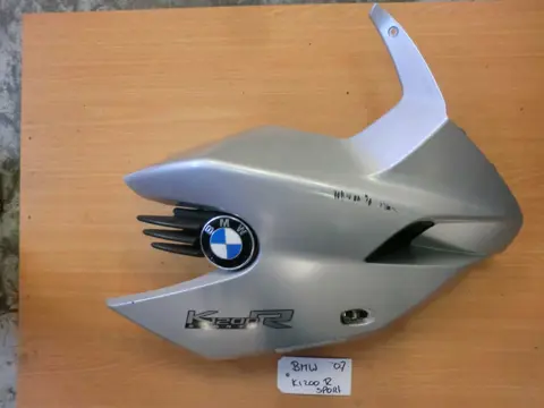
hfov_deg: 65.3
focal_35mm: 27
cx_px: 272
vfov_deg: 51.4
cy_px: 204
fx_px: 424
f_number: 3.2
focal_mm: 4.9
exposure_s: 1/60
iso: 320
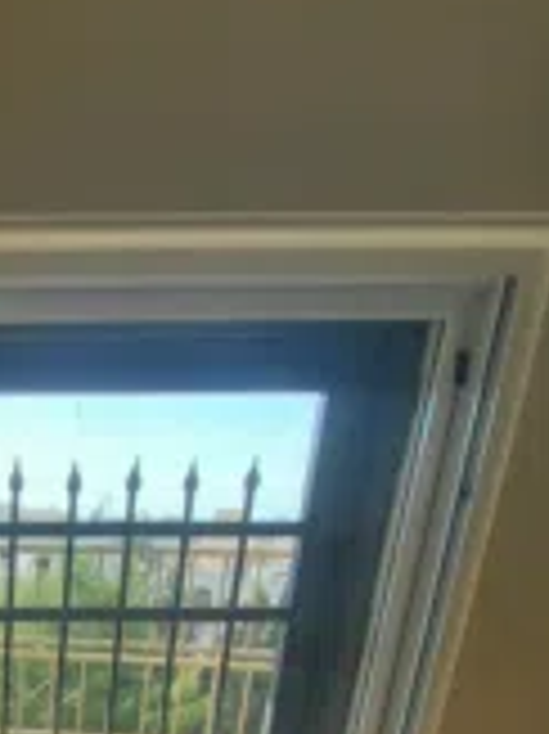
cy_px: 725
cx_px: -104
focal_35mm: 32
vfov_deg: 47.7
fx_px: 678
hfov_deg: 35.2
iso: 50
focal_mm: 1.8
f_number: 2.2
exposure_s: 1/238
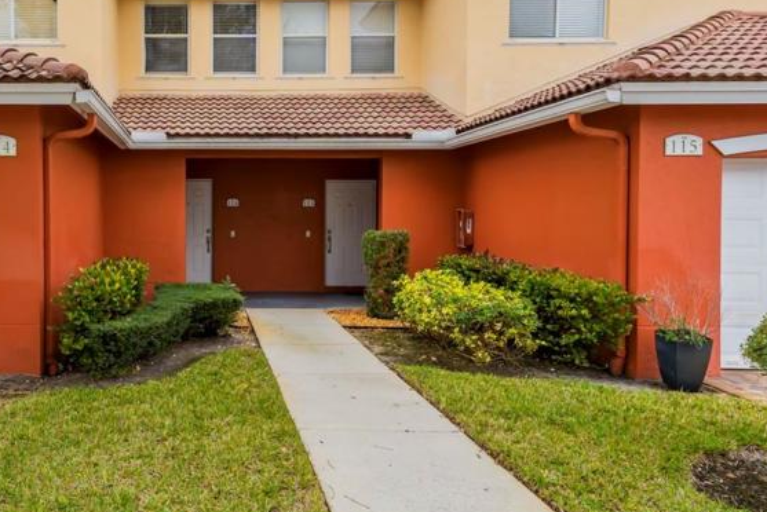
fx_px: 661
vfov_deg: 42.3
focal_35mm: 31
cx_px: 201
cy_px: 235
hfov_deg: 57.5
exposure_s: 1/125
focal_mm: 16
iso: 100
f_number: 7.1
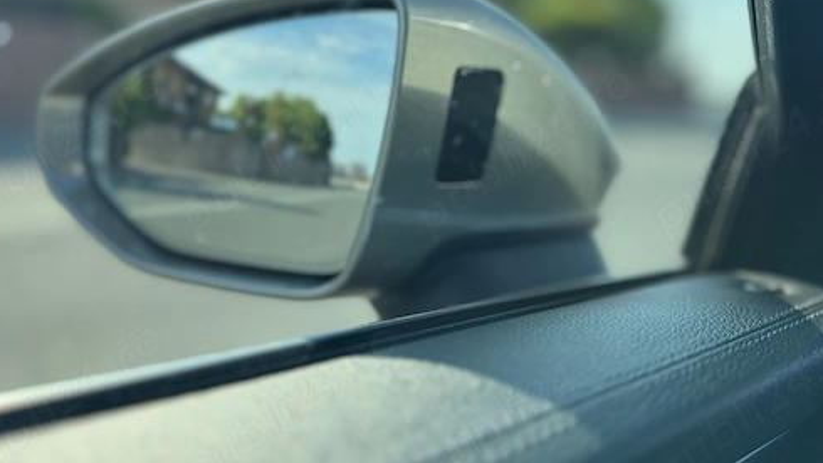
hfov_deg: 61.0
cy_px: 169
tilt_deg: -6.6
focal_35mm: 32
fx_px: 699
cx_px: 406
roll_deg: -1.8
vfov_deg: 36.5
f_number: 1.78
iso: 80
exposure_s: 1/1869
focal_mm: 6.76
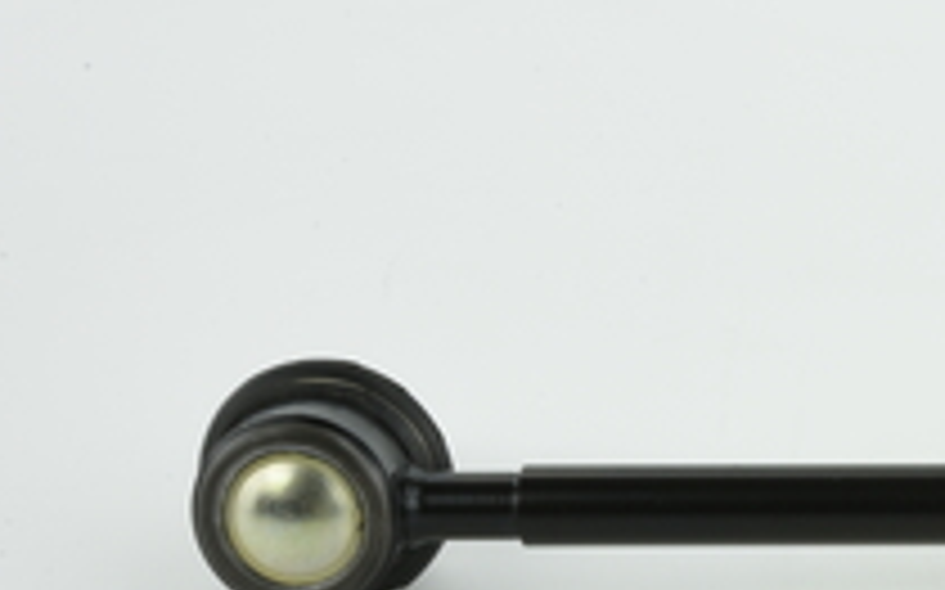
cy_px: 631
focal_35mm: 210
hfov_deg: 9.6
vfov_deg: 6.2
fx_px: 5406
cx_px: 1570
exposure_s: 1/2.5
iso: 64
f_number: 32
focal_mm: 60
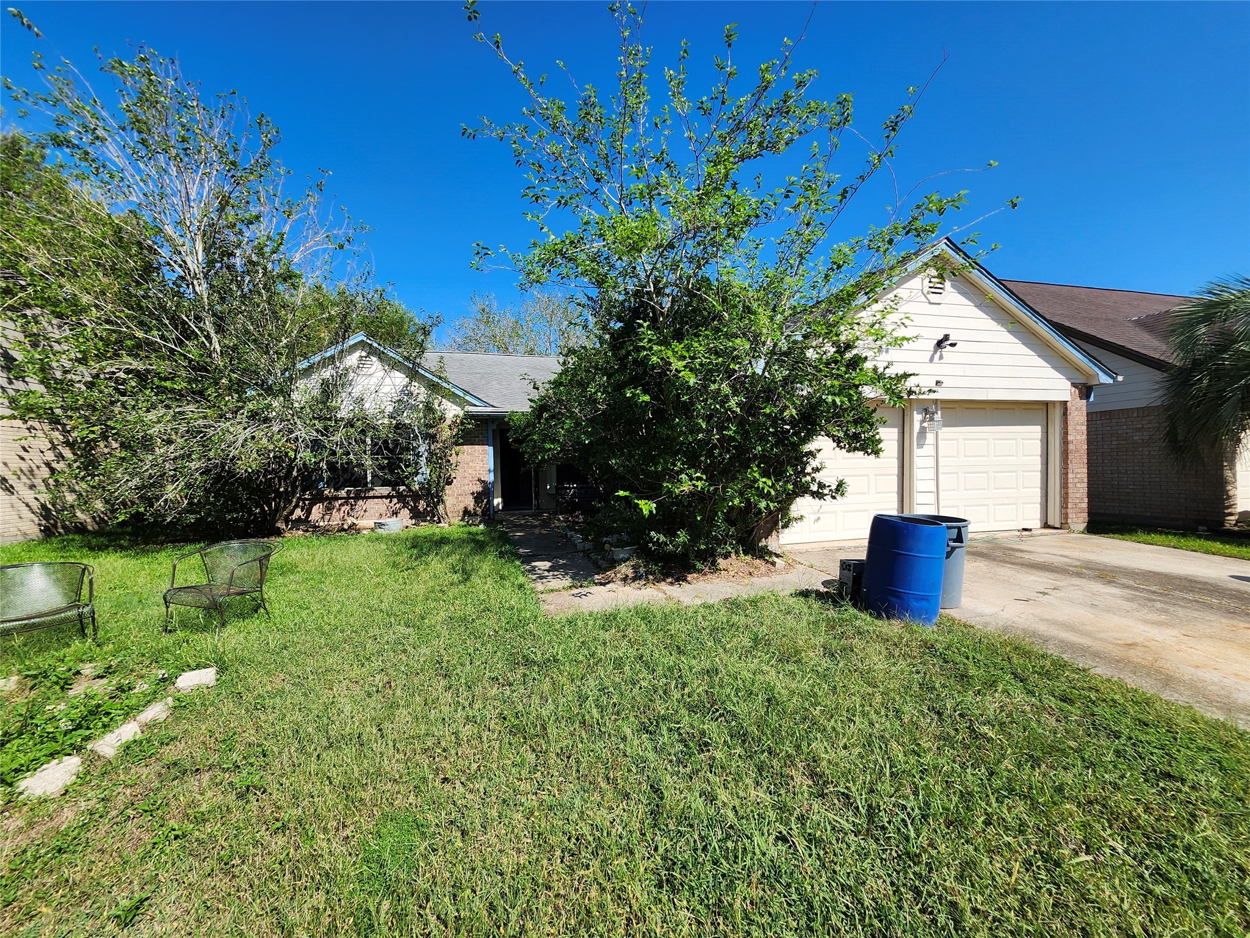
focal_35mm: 13
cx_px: 625
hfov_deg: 106.2
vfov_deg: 89.9
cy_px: 469
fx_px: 469
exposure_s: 1/1509
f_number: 2.2
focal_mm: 1.74
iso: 40
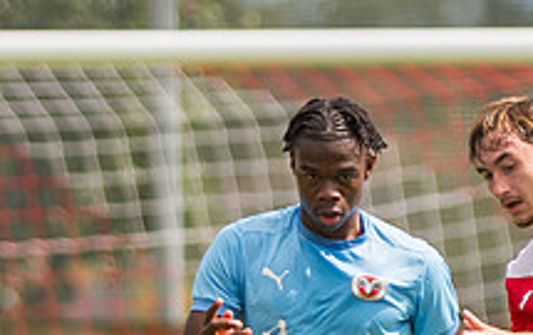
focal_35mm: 1755
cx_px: 483
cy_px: 620
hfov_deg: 1.2
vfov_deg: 0.8
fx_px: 25526
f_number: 2.8
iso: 100
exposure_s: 1/2000
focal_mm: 300
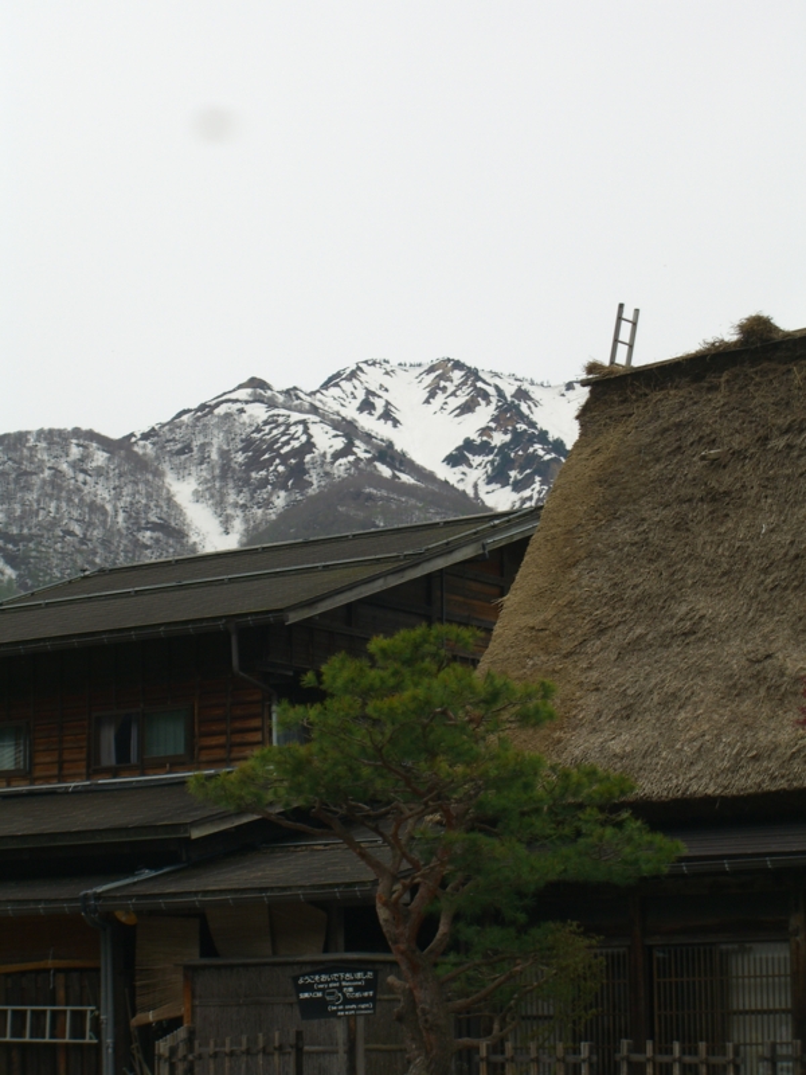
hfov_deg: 15.6
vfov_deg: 20.7
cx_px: 403
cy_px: 538
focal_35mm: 95
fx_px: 2949
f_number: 4.8
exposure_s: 1/320
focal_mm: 19.7
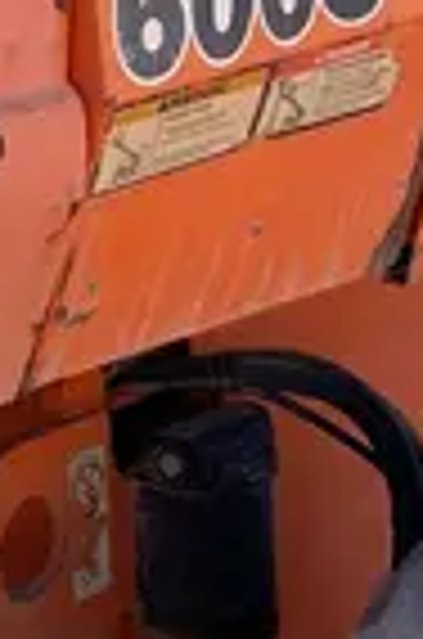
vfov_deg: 14.4
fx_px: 2479
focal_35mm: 140
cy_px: -11
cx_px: 22
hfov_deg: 9.7
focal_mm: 4.25
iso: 25
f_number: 1.8
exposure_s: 1/991
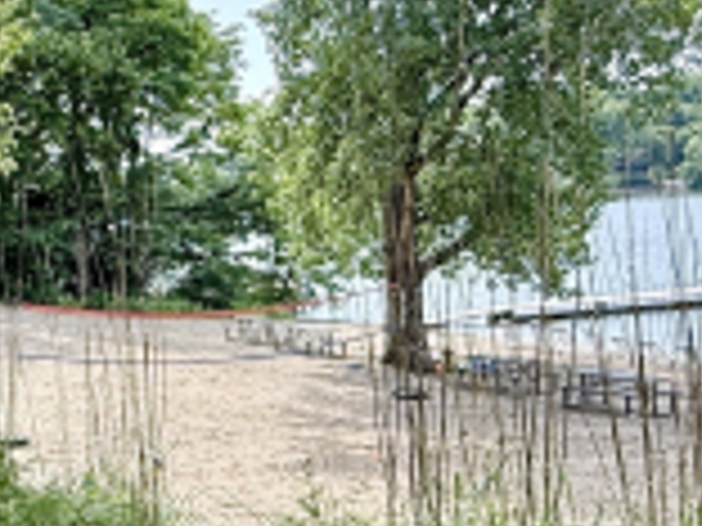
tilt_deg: -6.3
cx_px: -2
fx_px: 1217
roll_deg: +4.7
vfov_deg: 24.2
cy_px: 369
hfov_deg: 30.0
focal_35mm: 60
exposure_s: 1/405
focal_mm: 2.22
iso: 50
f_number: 2.2
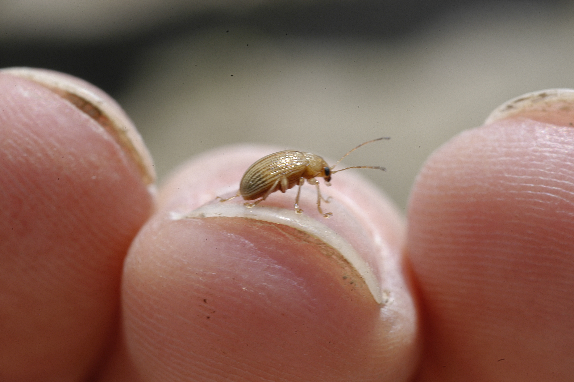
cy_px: 191
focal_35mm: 90
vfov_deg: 15.2
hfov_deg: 22.6
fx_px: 1434
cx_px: 287
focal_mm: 60
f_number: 22
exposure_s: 1/80
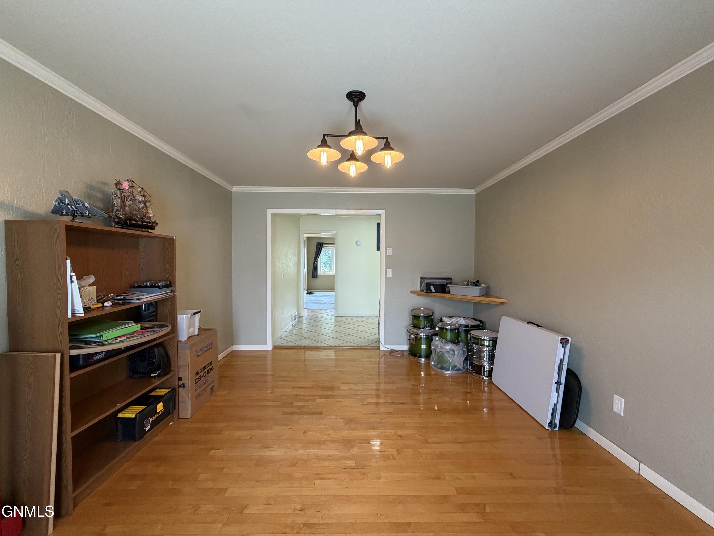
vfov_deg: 85.7
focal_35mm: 14
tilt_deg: -0.7
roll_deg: -0.2
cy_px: 268
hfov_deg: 102.1
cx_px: 357
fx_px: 289
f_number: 2.2
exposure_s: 1/60
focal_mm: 2.22
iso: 320
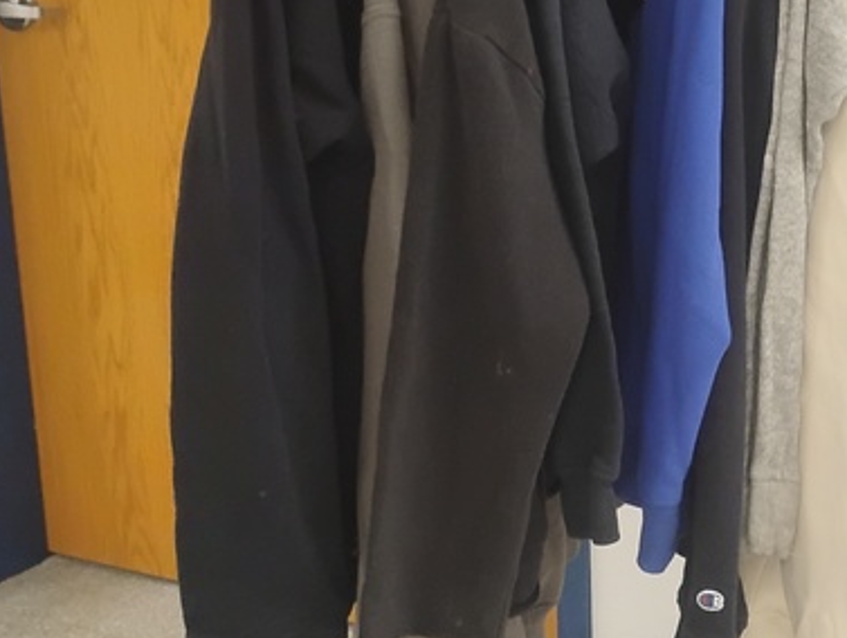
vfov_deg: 19.4
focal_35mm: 76
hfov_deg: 24.8
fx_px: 1863
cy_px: 325
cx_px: 780
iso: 1384
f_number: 1.8
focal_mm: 4.26
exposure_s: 1/60
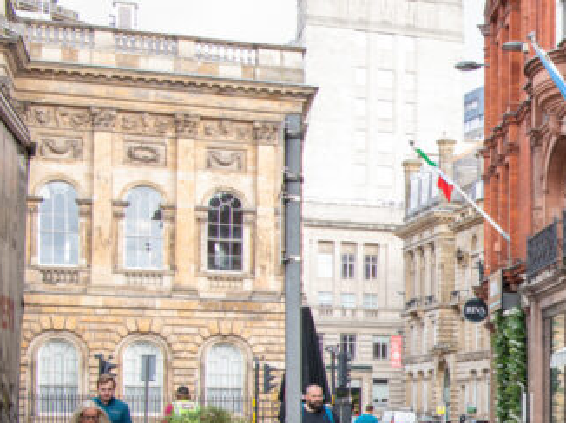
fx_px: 1454
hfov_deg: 19.4
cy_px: 434
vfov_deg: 16.2
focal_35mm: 89
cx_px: 837
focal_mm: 29
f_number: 8
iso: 400
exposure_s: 1/40
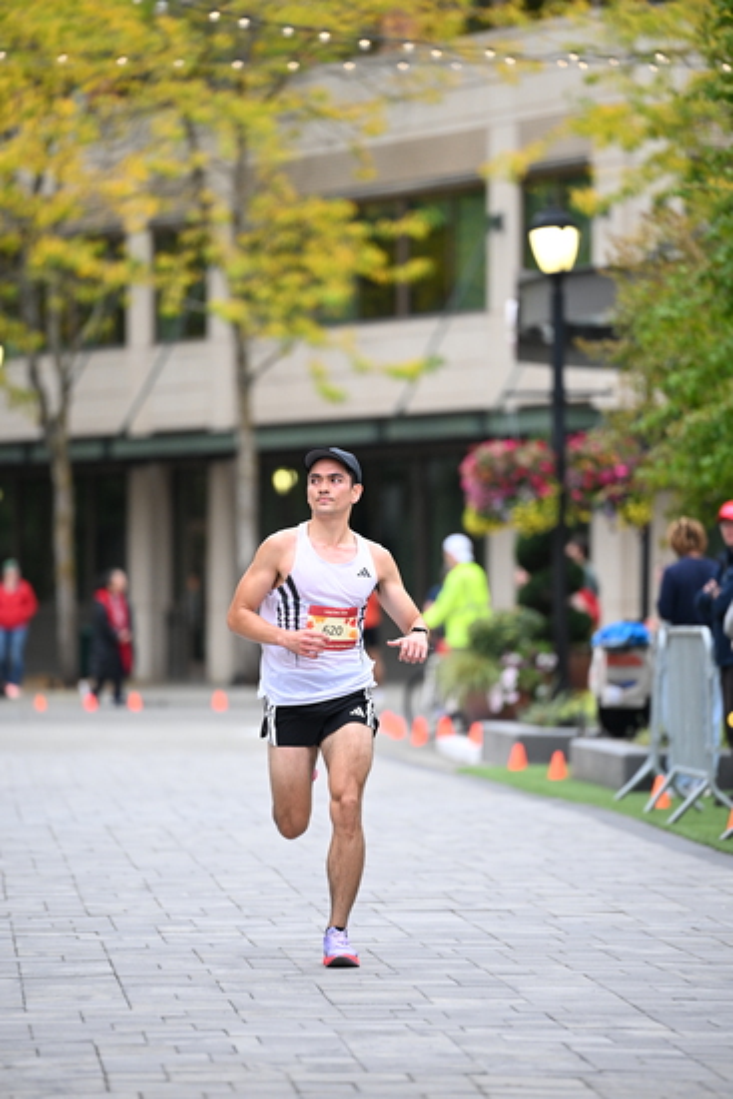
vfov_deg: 10.3
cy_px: 550
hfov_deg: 6.9
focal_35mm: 200
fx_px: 6104
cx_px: 366
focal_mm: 200
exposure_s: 1/800
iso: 1600
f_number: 2.8
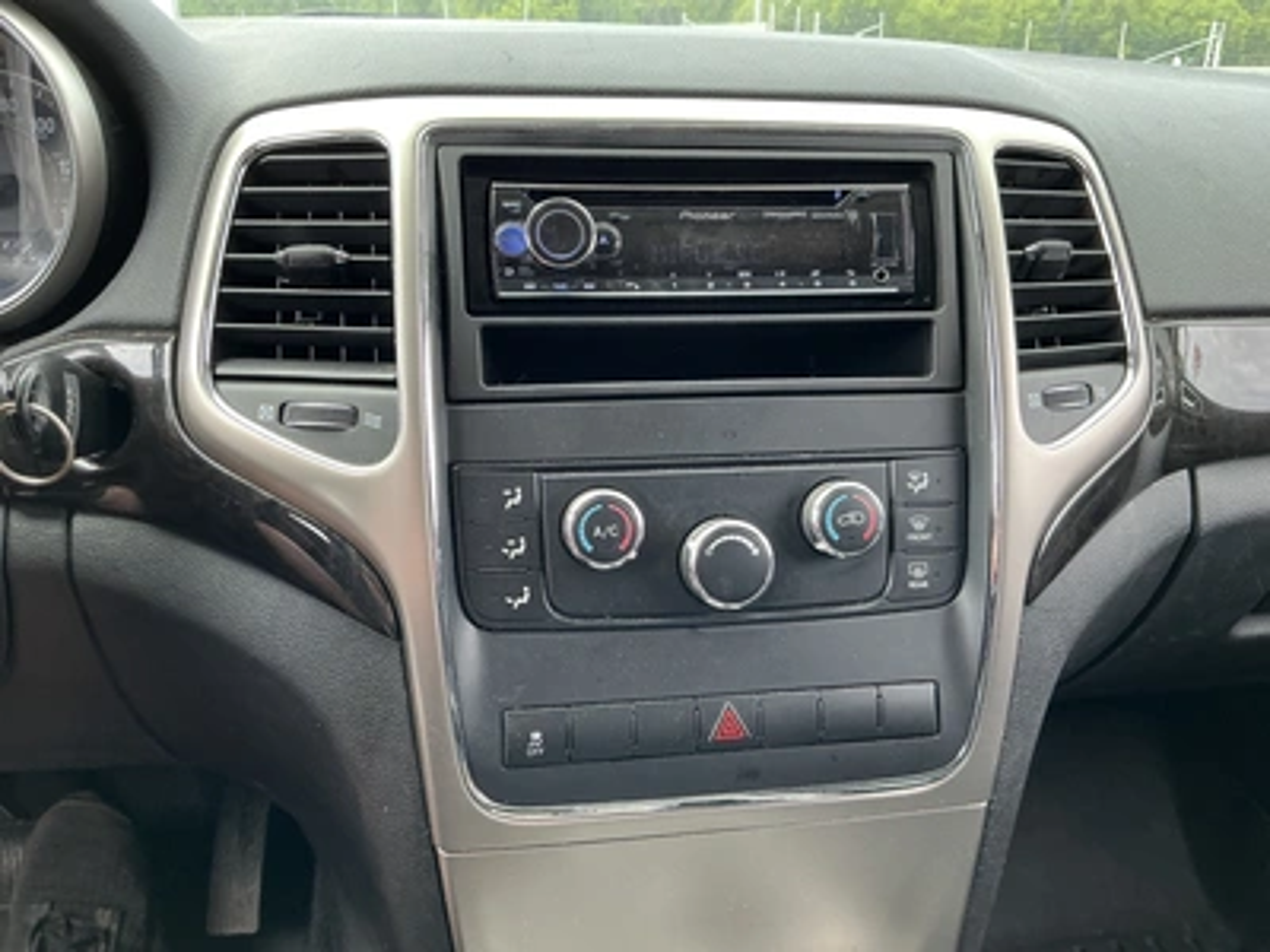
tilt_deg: -18.8
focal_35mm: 28
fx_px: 1027
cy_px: 476
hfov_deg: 63.4
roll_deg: +0.9
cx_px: 635
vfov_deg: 49.7
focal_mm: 3
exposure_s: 1/122
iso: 50
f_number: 1.8
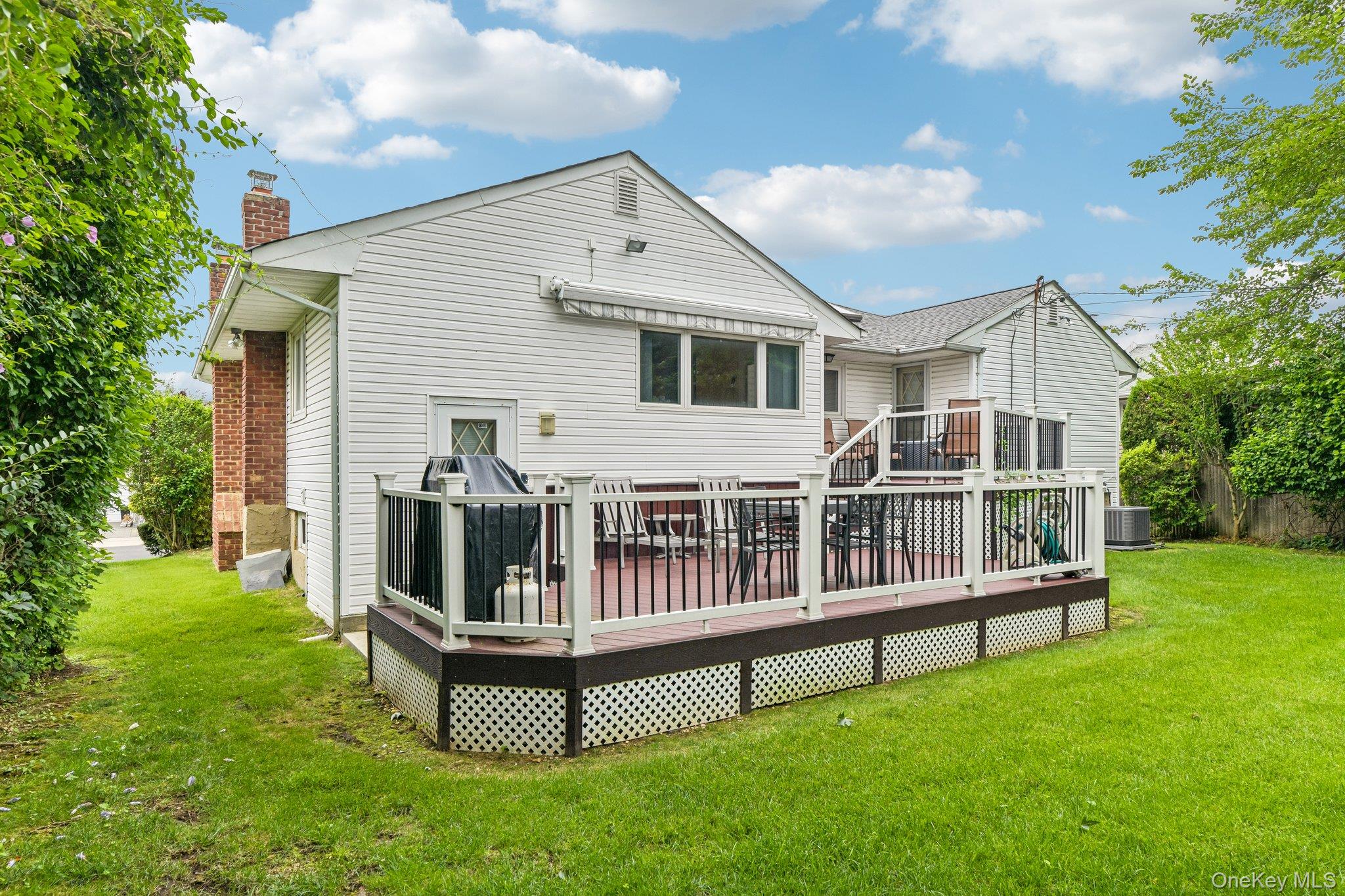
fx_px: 784
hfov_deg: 81.2
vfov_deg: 59.5
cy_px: 448
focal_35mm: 21
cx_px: 672
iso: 250
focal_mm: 21
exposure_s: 1/400
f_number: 9
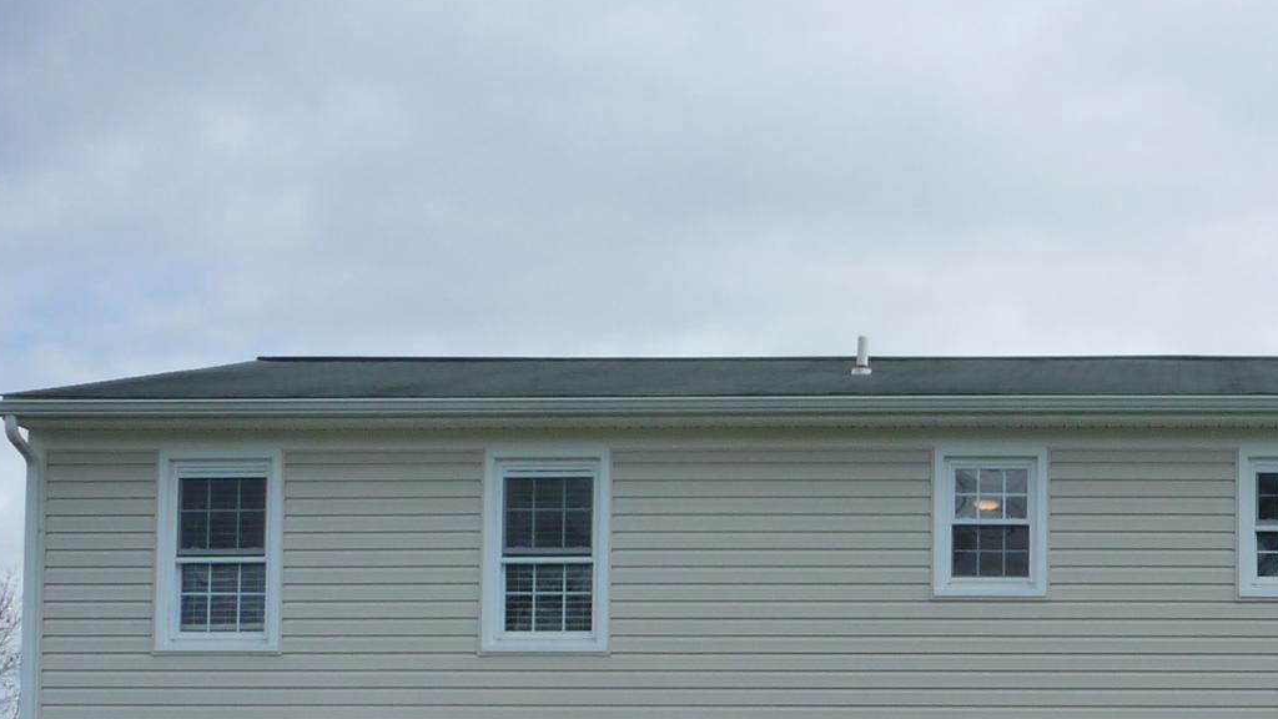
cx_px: 1162
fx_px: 2067
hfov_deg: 32.6
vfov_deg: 18.8
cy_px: 830
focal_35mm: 61
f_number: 3.3
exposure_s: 1/1300
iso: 160
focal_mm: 4.7
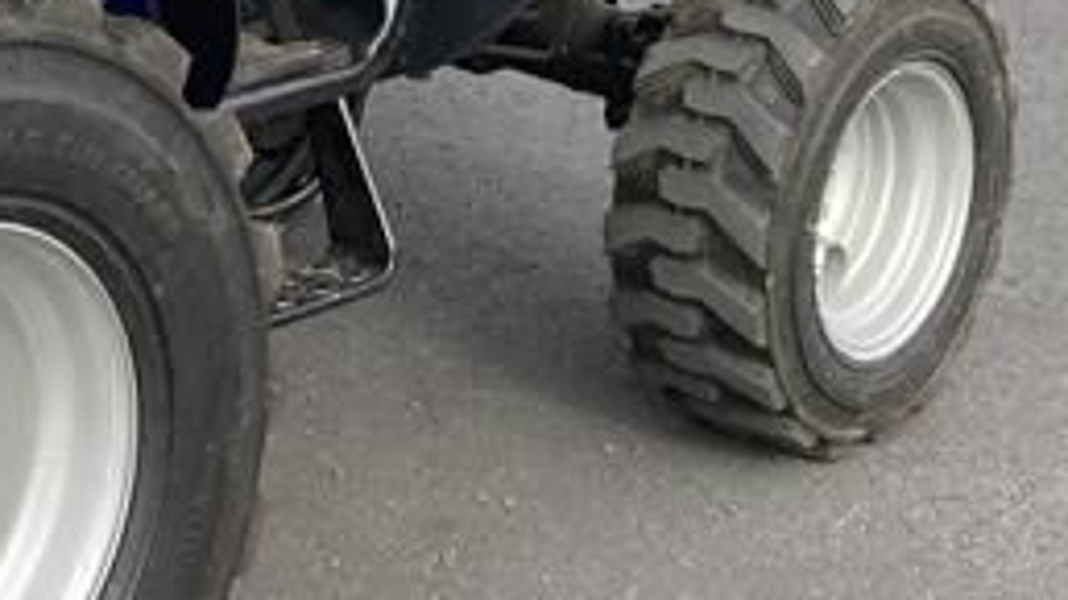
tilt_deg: -7.1
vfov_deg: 9.4
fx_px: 3426
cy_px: -559
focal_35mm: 121
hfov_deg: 17.4
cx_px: 75
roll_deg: -1.8
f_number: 1.8
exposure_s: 1/480
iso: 20
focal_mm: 3.99
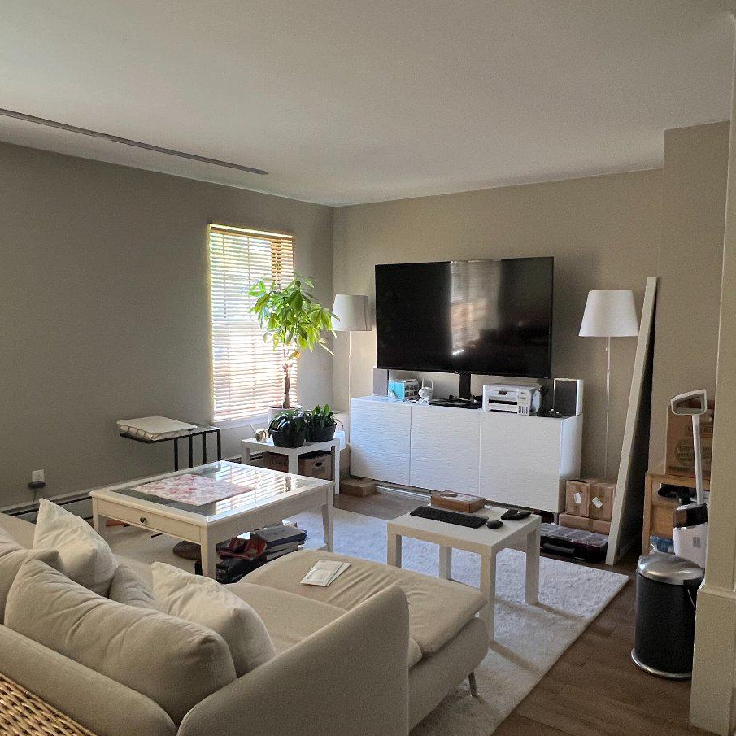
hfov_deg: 60.9
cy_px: 391
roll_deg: -0.1
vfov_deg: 60.9
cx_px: 374
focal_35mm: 26
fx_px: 625
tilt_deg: -7.7
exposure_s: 1/62
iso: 250
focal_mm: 1.57
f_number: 1.8
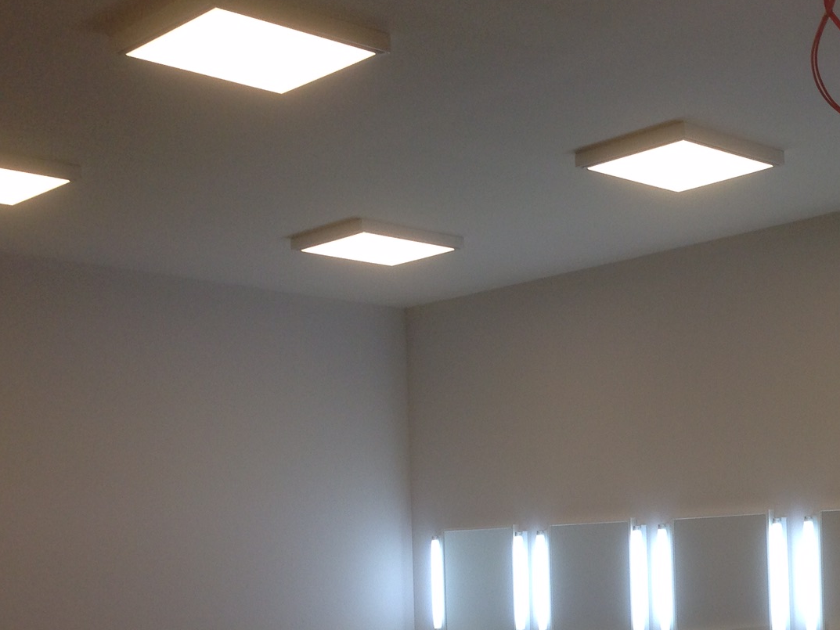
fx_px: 1529
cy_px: 567
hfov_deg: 29.7
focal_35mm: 63
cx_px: 713
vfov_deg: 22.7
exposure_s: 1/120
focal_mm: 4.12
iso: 64
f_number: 2.4
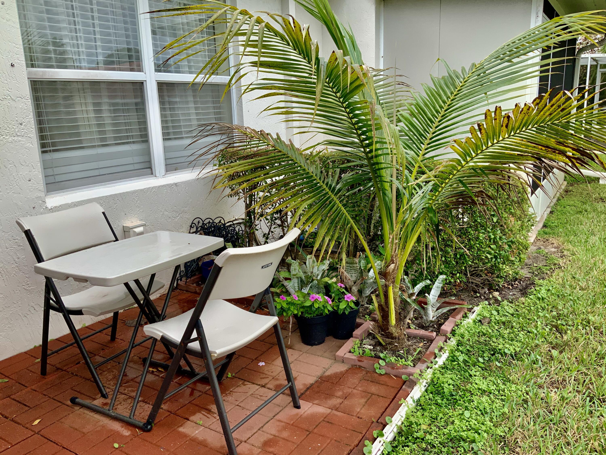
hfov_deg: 61.7
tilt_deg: -12.7
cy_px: 228
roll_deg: +1.7
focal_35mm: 29
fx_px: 508
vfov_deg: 48.2
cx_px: 303
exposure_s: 1/486
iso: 16
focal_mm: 3
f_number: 1.8
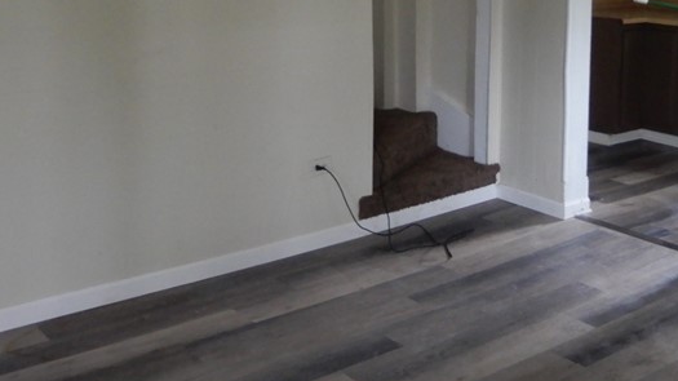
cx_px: 475
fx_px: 917
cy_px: 62
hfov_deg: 39.9
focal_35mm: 51
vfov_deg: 23.1
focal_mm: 4.3
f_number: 3.4
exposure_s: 1/30
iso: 400
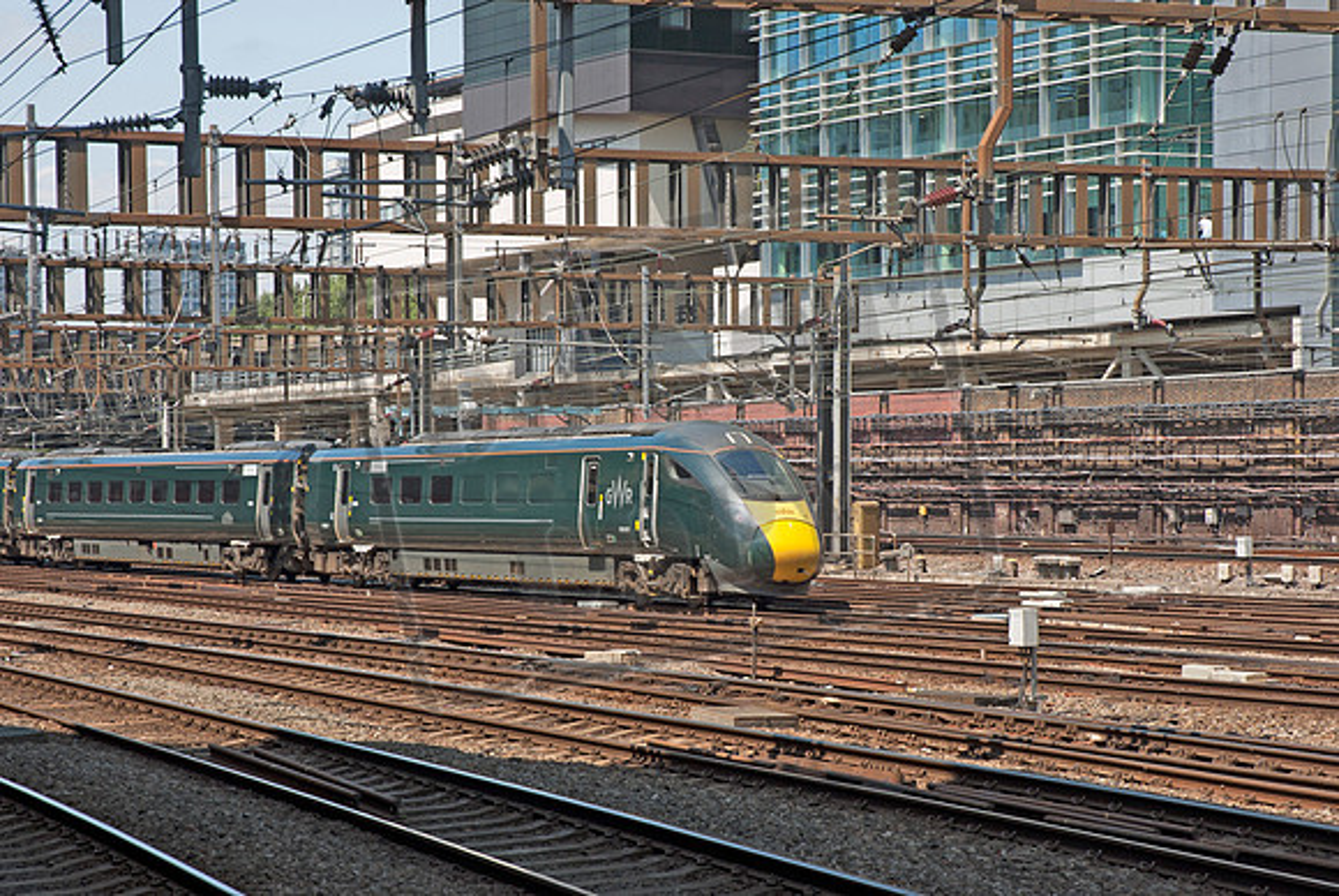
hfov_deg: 24.6
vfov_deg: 16.6
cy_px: 448
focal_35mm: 82
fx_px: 3072
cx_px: 670
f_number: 7.1
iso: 200
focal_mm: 55
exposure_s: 1/200
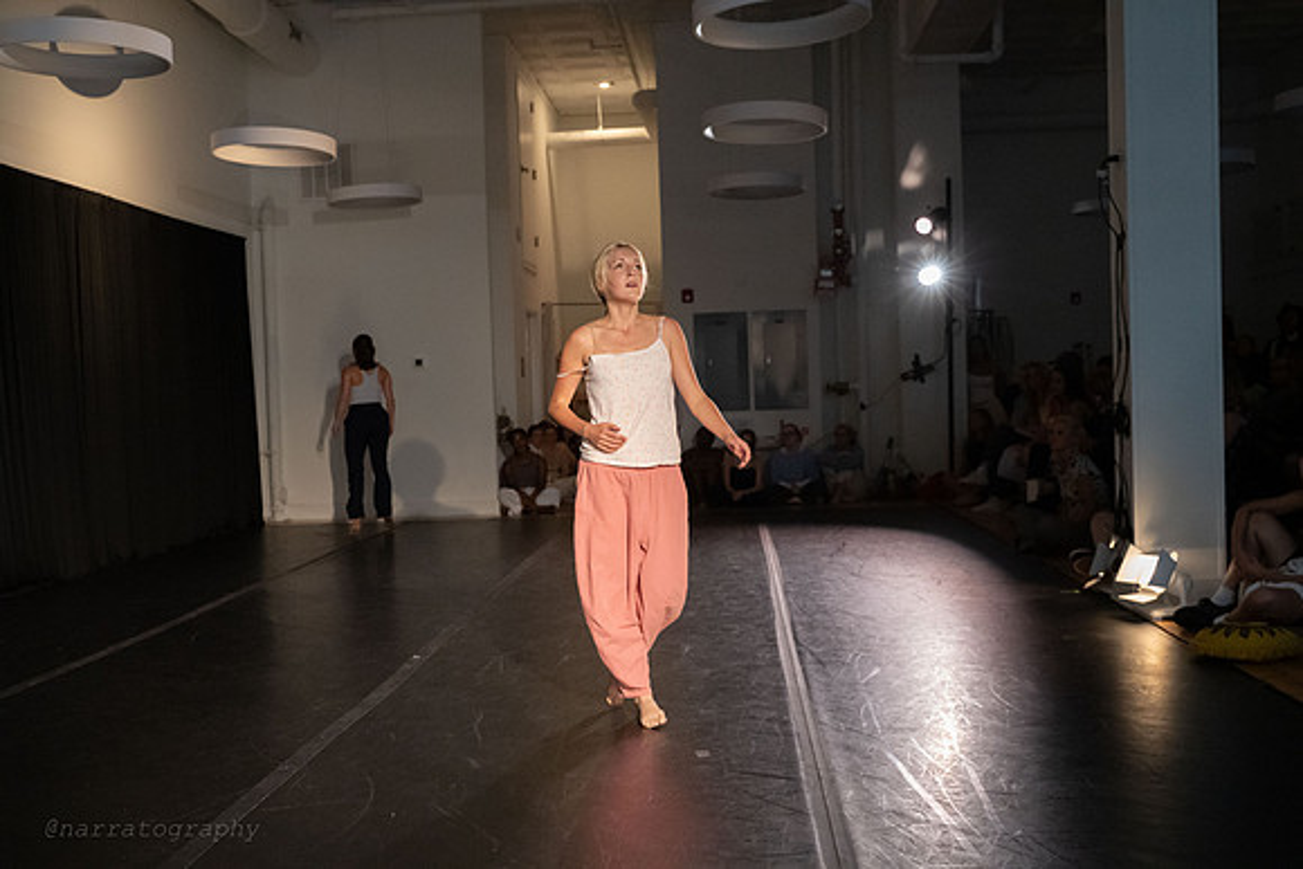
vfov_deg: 35.1
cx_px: 652
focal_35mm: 38
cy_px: 434
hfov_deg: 50.7
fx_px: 1376
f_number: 4
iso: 6400
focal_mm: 38
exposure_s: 1/400
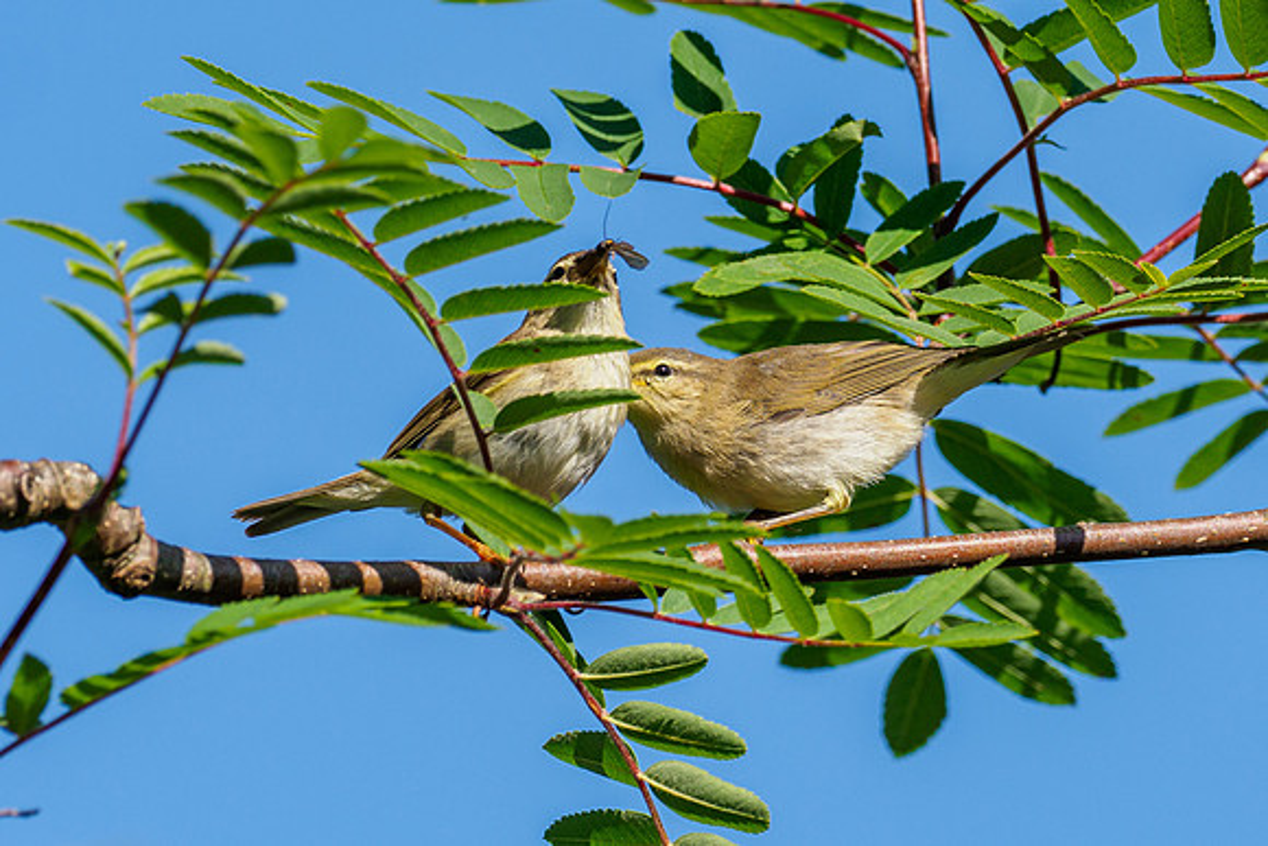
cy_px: 423
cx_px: 842
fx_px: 33615
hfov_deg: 2.2
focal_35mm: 954
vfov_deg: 1.4
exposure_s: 1/640
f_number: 6.3
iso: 200
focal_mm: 300
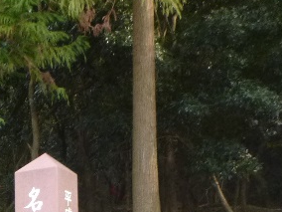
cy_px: 275
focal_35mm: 90
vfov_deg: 15.6
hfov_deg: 19.1
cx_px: -140
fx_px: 733
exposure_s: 1/60
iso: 125
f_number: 3.9
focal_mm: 4.5
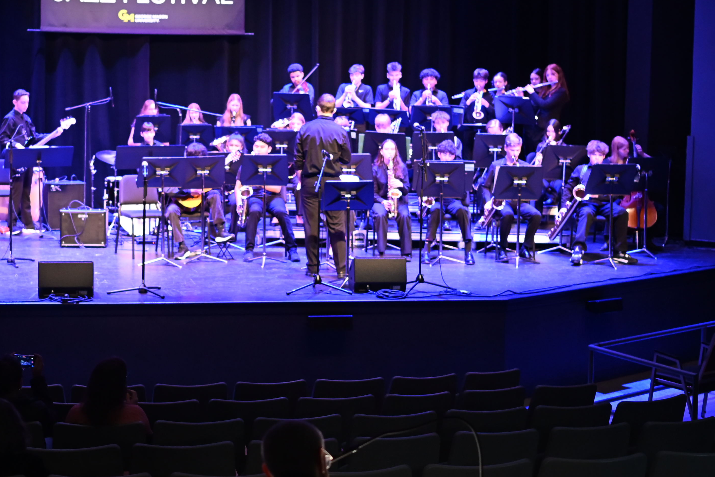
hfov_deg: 26.9
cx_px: 265
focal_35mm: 75
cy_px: 196
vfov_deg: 18.2
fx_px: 1490
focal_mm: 35
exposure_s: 1/125
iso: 2800
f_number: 1.8
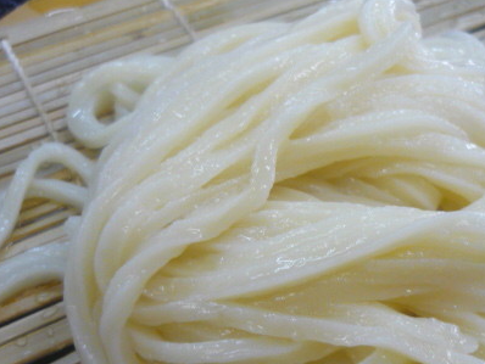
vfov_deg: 27.4
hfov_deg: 36.1
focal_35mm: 53
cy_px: 237
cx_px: 278
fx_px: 743
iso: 250
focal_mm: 5.5
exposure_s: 1/30
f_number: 2.8
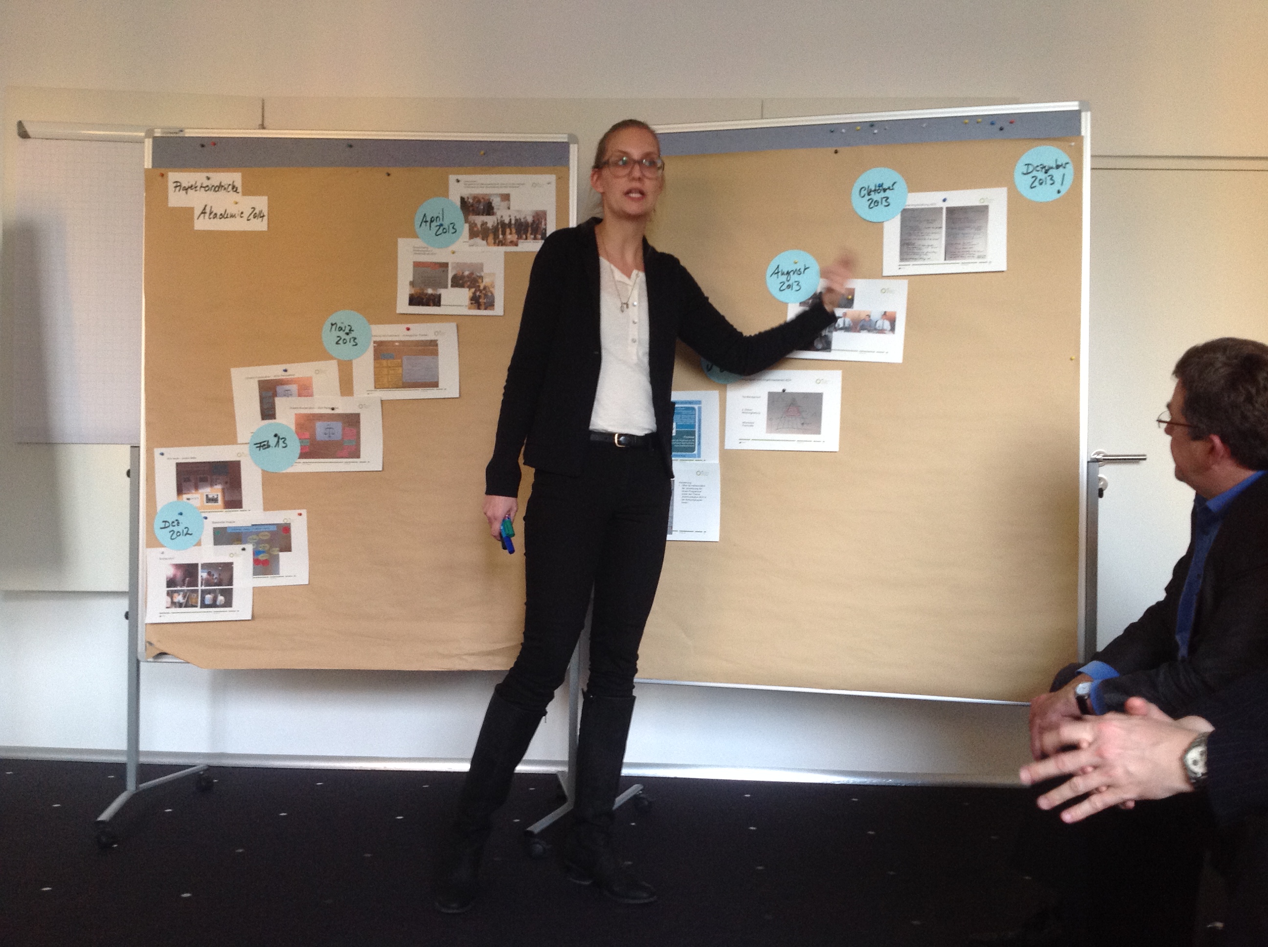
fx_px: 1280
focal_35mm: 35
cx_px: 634
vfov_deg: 40.6
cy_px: 474
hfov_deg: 52.7
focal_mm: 4.28
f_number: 2.4
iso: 160
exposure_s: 1/15
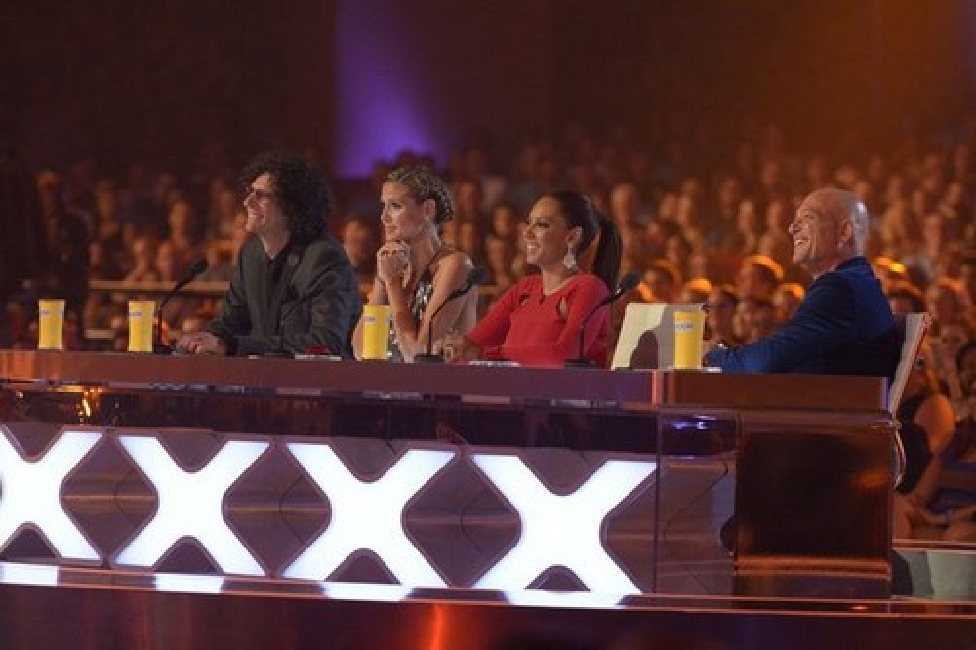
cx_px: 488
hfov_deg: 9.8
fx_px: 5691
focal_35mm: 210
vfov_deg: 6.5
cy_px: 325
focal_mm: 210
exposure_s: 1/320
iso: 5000
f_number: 4
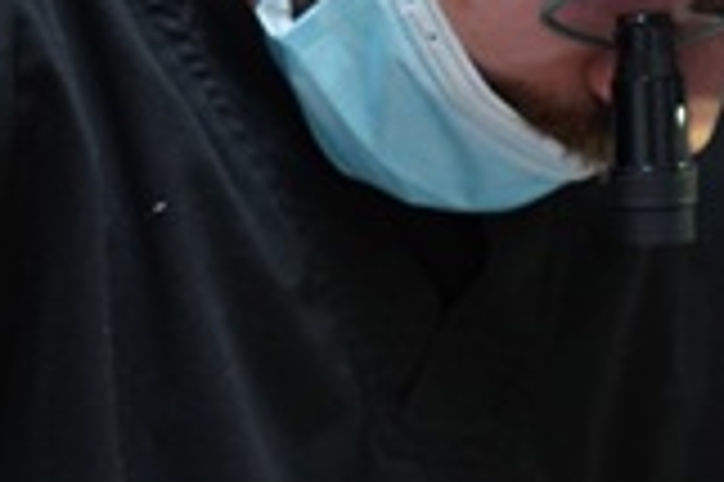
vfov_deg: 5.6
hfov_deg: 8.4
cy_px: 248
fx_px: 4922
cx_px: 371
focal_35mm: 245
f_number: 5.6
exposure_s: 1/160
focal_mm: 64
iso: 800
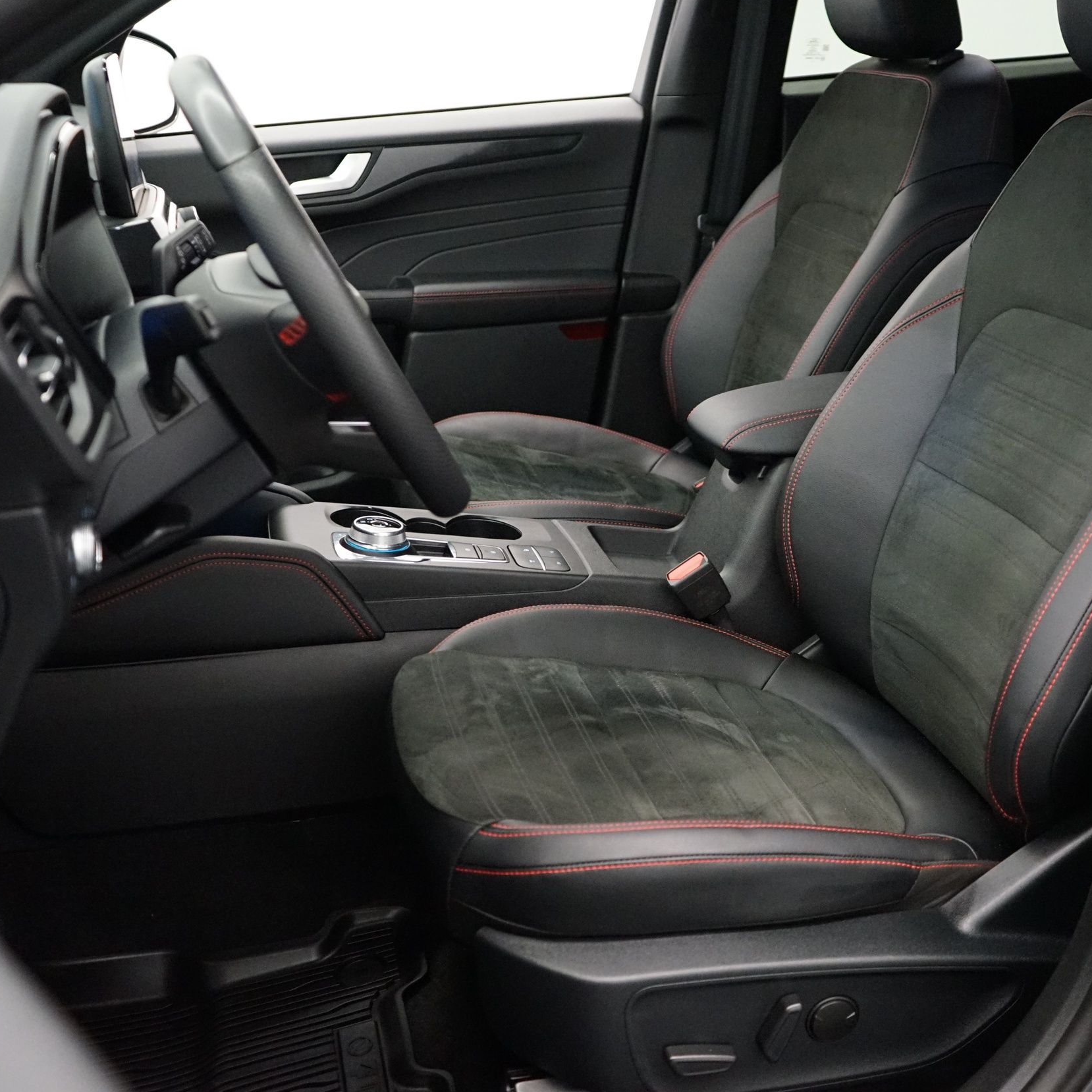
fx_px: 1463
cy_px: 546
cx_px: 658
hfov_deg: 40.7
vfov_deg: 40.9
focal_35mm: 41
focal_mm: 32
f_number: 4
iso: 6400
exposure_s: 1/125
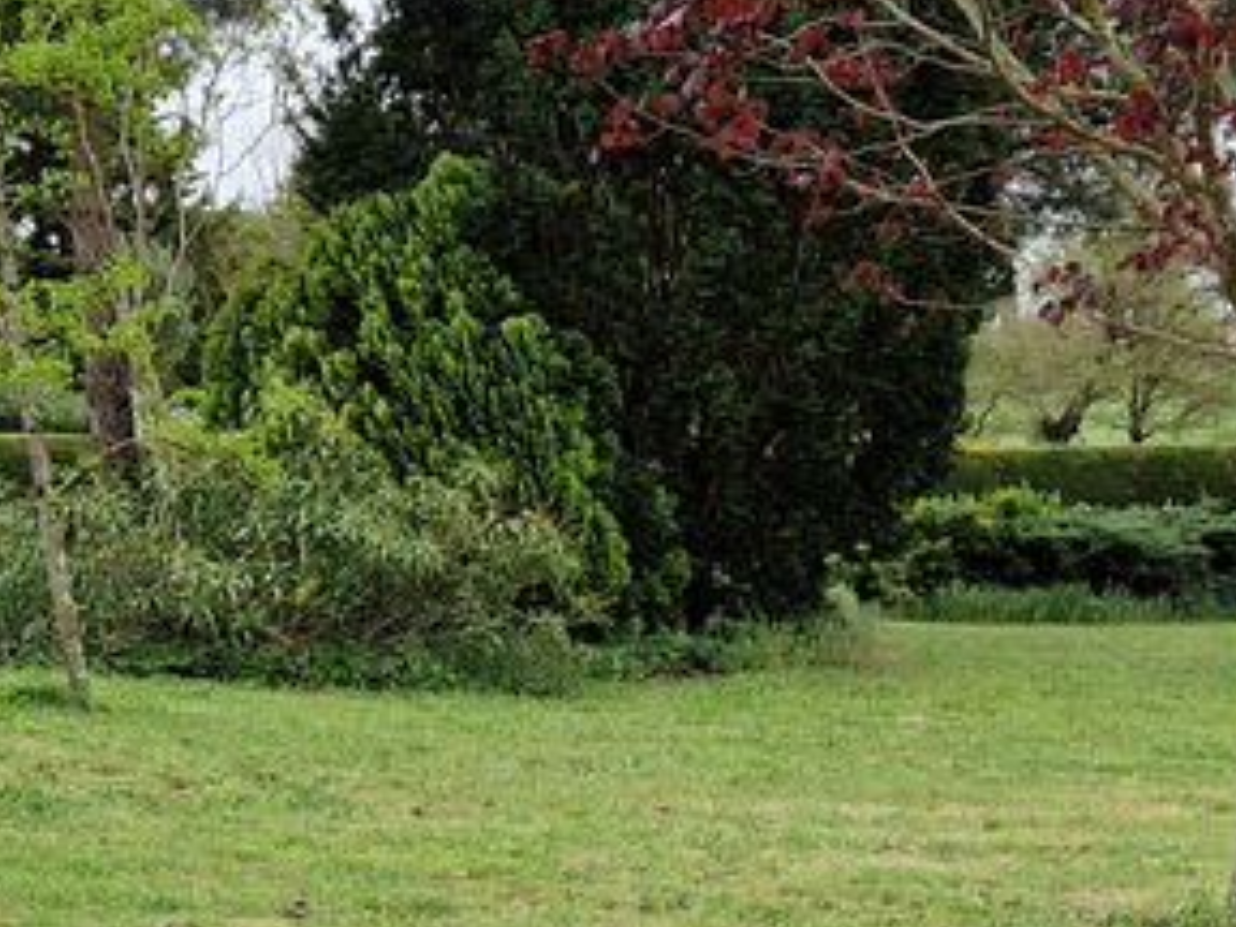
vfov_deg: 17.9
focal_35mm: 80
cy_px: 970
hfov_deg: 24.4
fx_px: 2856
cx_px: 670
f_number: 1.8
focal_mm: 5.4
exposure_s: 1/392
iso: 50
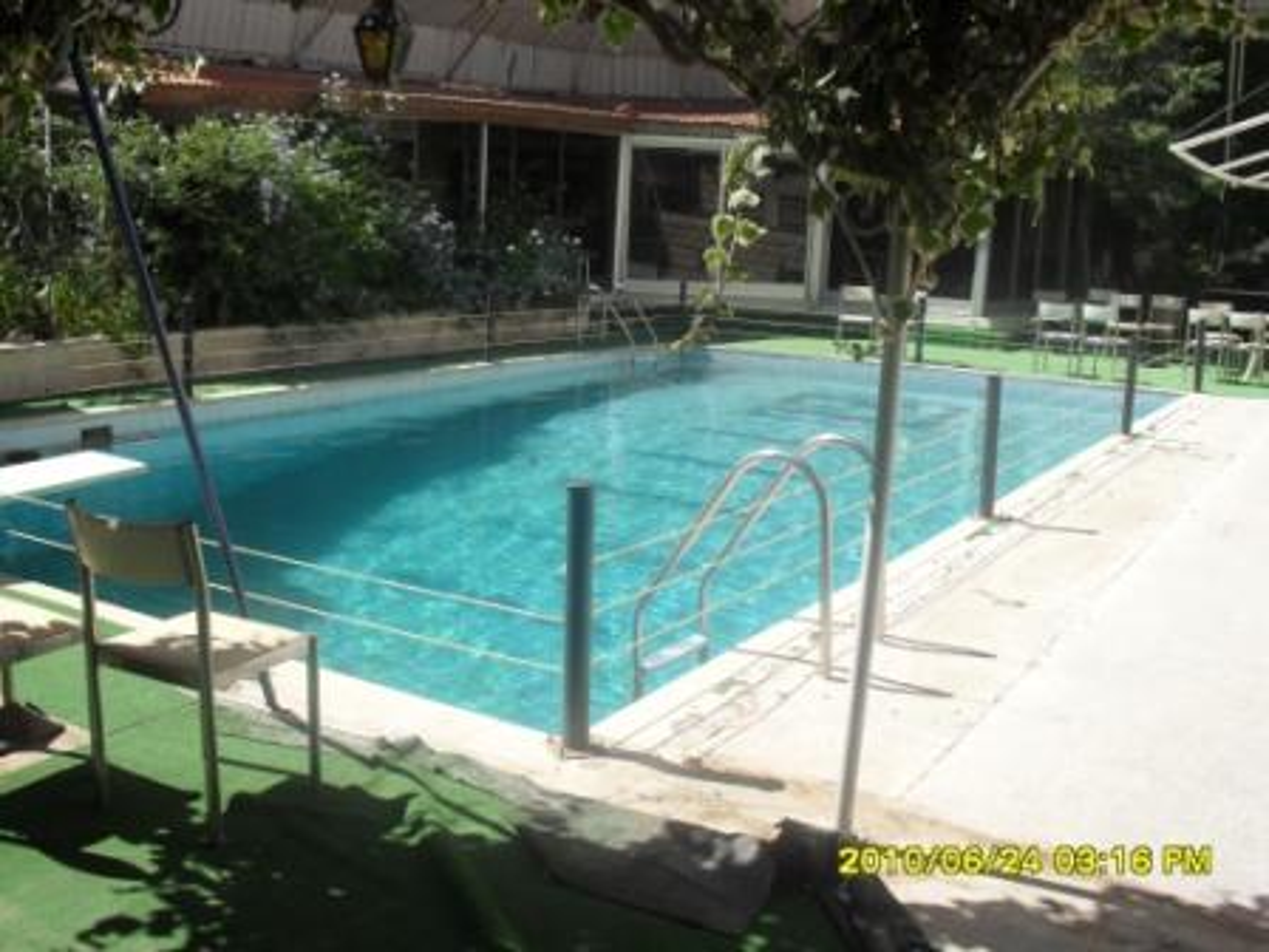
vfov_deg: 40.7
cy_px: 476
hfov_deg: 52.6
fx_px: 1283
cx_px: 634
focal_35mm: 35
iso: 100
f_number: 8.4
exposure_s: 1/180
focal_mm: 6.3
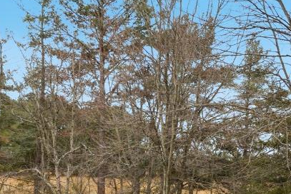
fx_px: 477
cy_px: 189
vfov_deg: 22.3
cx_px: 290
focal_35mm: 59
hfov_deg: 31.4
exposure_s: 1/2500
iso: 1600
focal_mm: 16
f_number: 8
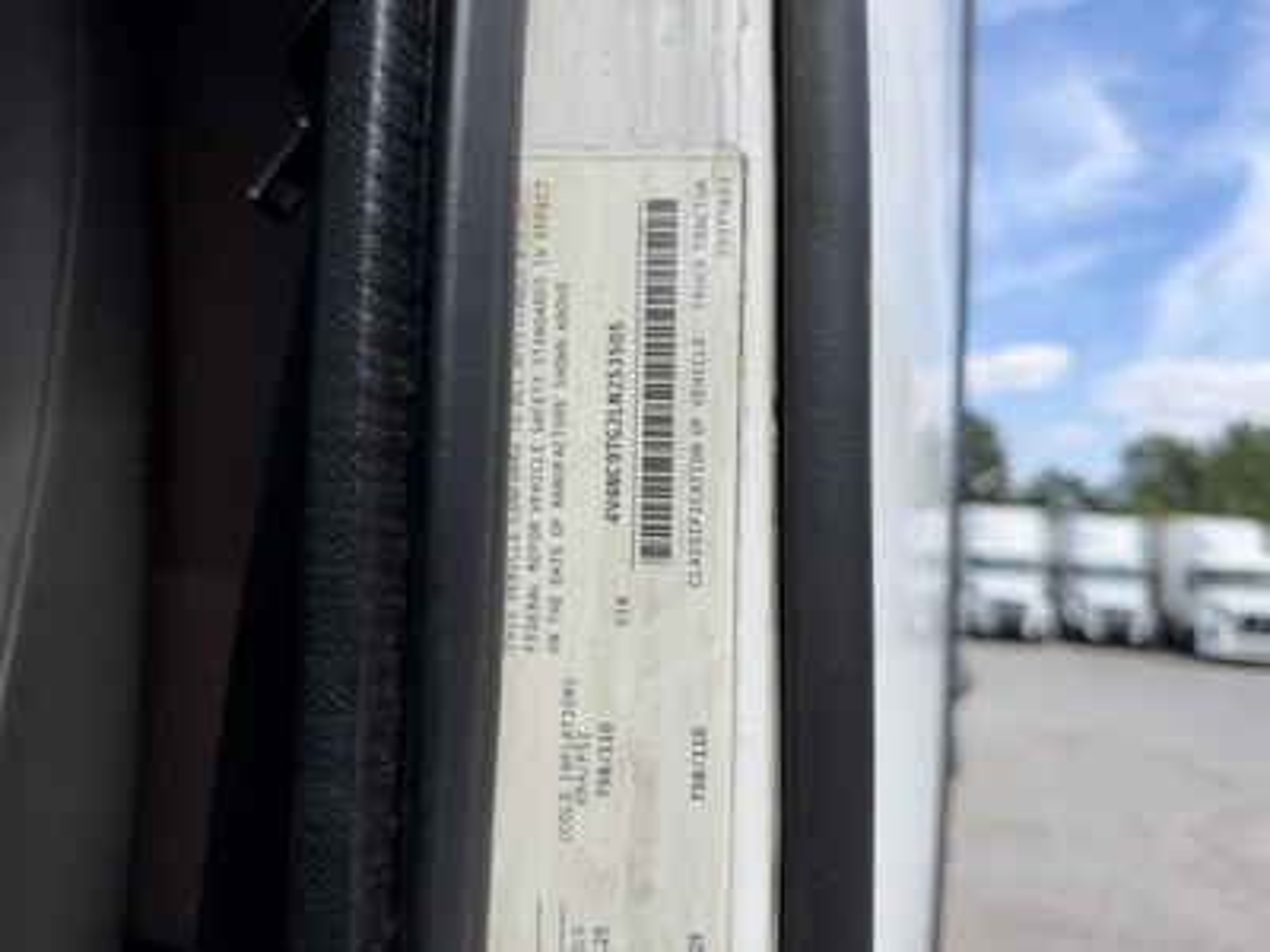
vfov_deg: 56.8
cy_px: 476
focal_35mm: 24
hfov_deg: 71.6
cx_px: 635
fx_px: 881
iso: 80
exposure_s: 1/2525
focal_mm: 6.76
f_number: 1.78
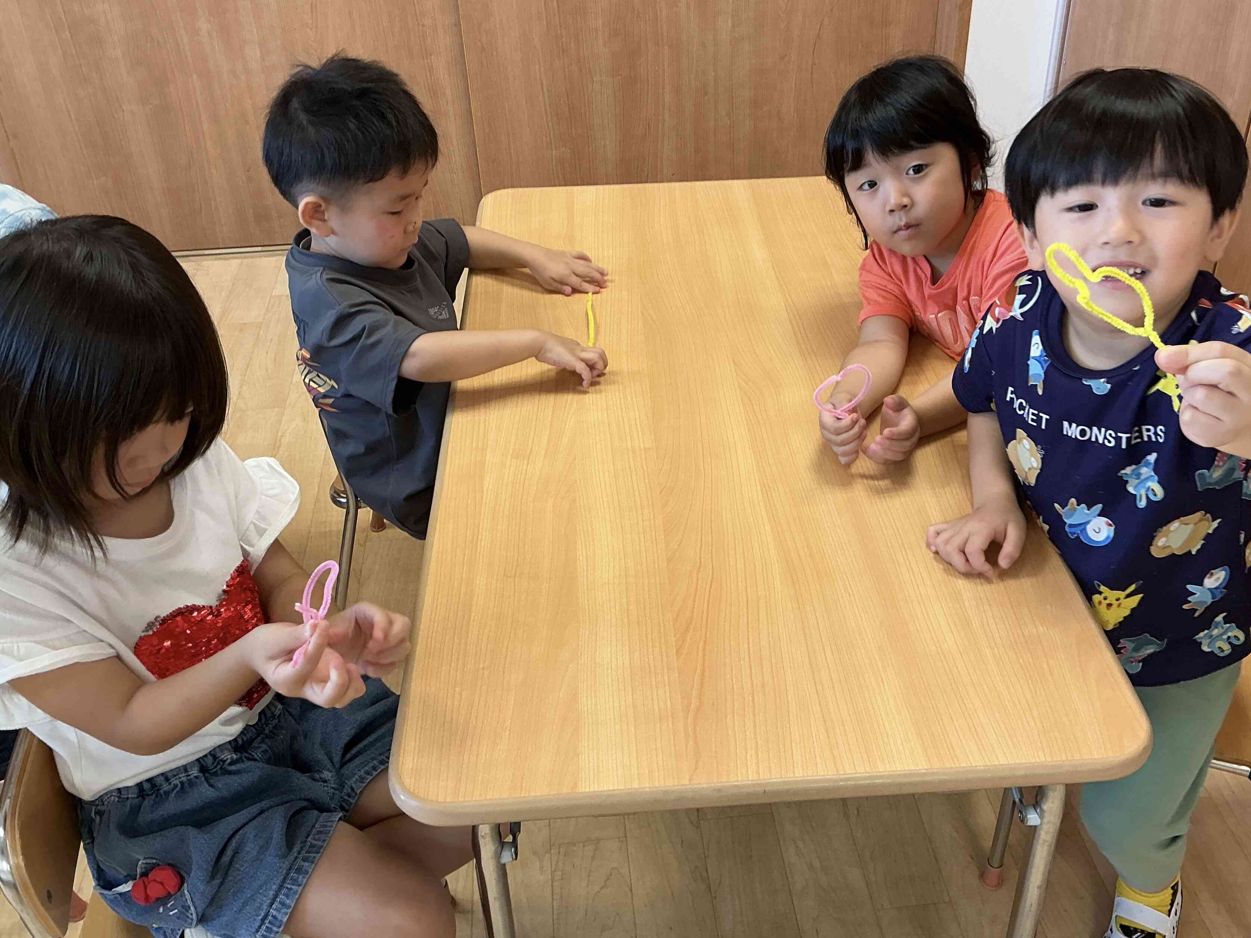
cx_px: 626
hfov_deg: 61.7
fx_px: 1048
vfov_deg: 48.2
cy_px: 469
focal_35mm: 29
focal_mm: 3
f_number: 1.8
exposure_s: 1/120
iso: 50
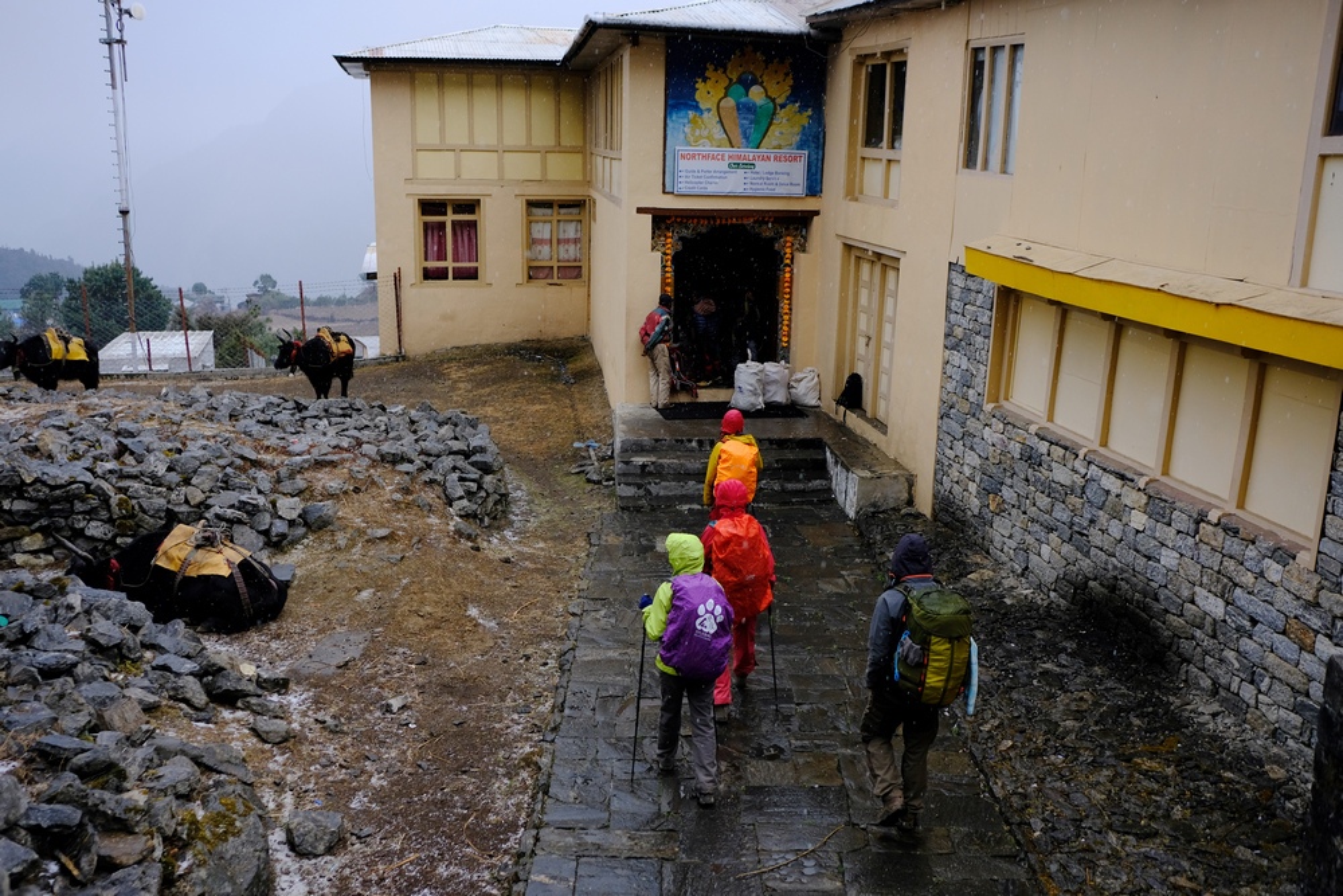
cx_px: 672
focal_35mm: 35
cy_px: 448
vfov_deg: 37.9
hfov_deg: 54.4
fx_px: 1306
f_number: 2.8
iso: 400
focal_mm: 23
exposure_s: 1/350
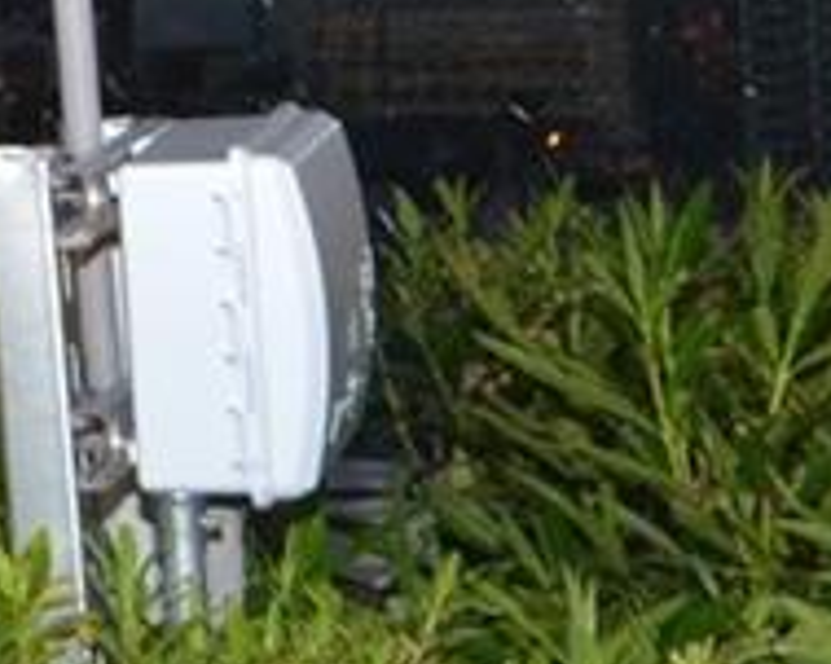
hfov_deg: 7.6
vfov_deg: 6.3
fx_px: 5850
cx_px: -1095
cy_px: -776
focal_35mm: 238
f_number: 5.6
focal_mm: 20
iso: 800
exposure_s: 1/60
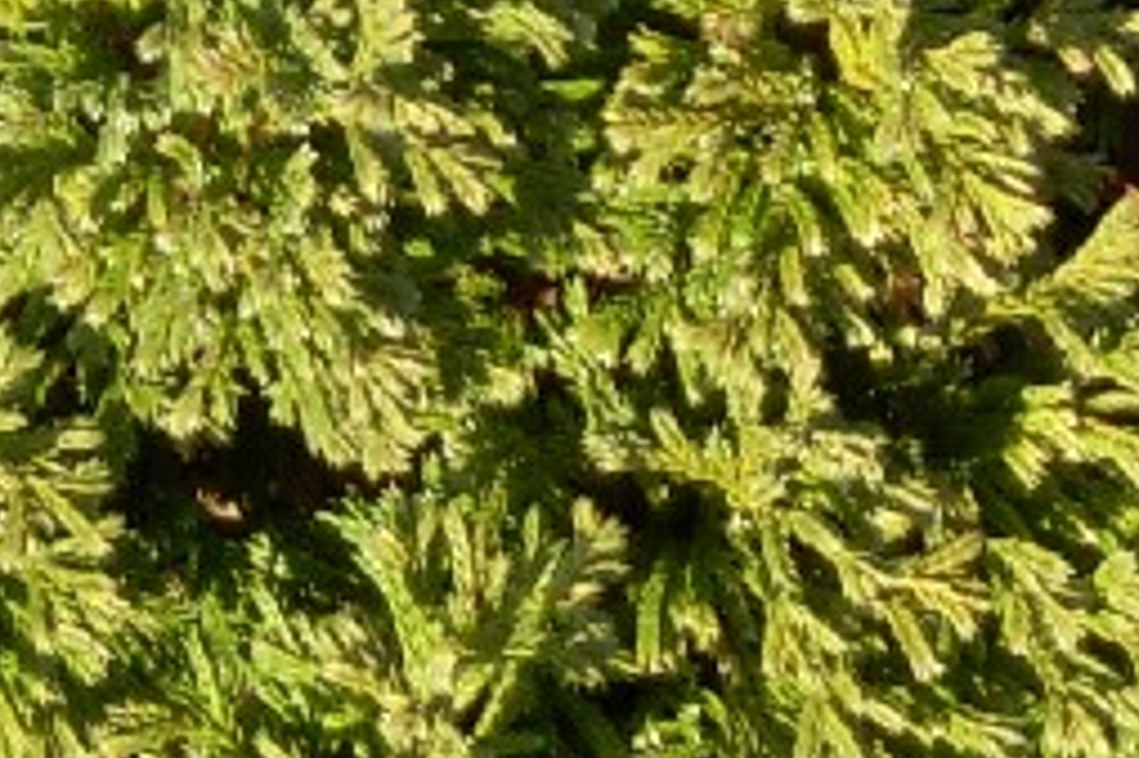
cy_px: -435
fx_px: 17389
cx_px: -359
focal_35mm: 550
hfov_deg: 3.7
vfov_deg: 2.5
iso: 79
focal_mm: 18.6
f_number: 4.2
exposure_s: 1/148
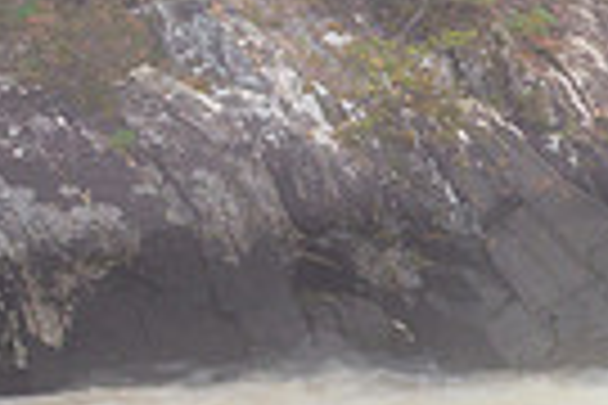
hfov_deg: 14.9
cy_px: 352
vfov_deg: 12.7
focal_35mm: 107
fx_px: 1807
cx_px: 1288
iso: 200
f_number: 7.1
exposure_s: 1
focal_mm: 12
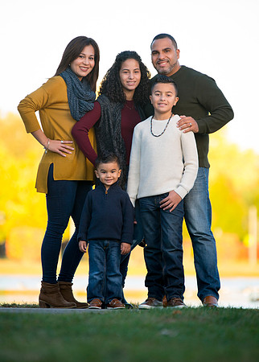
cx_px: 125
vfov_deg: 6.9
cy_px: 181
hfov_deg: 4.9
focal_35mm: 293
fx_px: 3013
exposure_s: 1/500
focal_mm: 200
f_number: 3.2
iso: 640
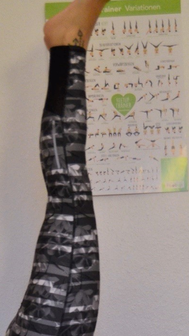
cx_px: 103
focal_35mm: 95
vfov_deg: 21.6
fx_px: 846
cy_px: 343
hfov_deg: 12.7
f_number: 4
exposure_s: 1/60
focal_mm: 26
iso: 1000
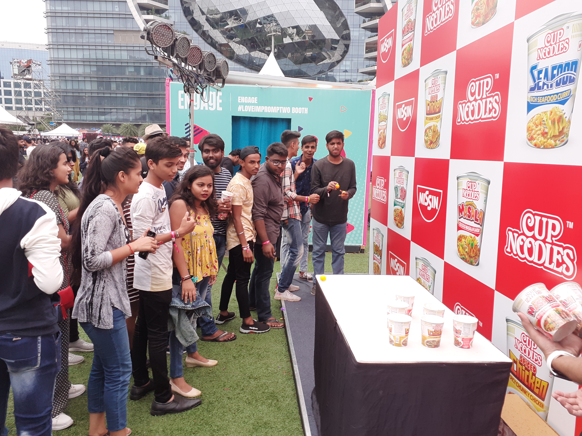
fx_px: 521
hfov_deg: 58.4
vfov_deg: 45.4
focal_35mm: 31
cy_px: 218
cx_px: 291
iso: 50
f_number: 1.9
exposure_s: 1/100
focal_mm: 3.6
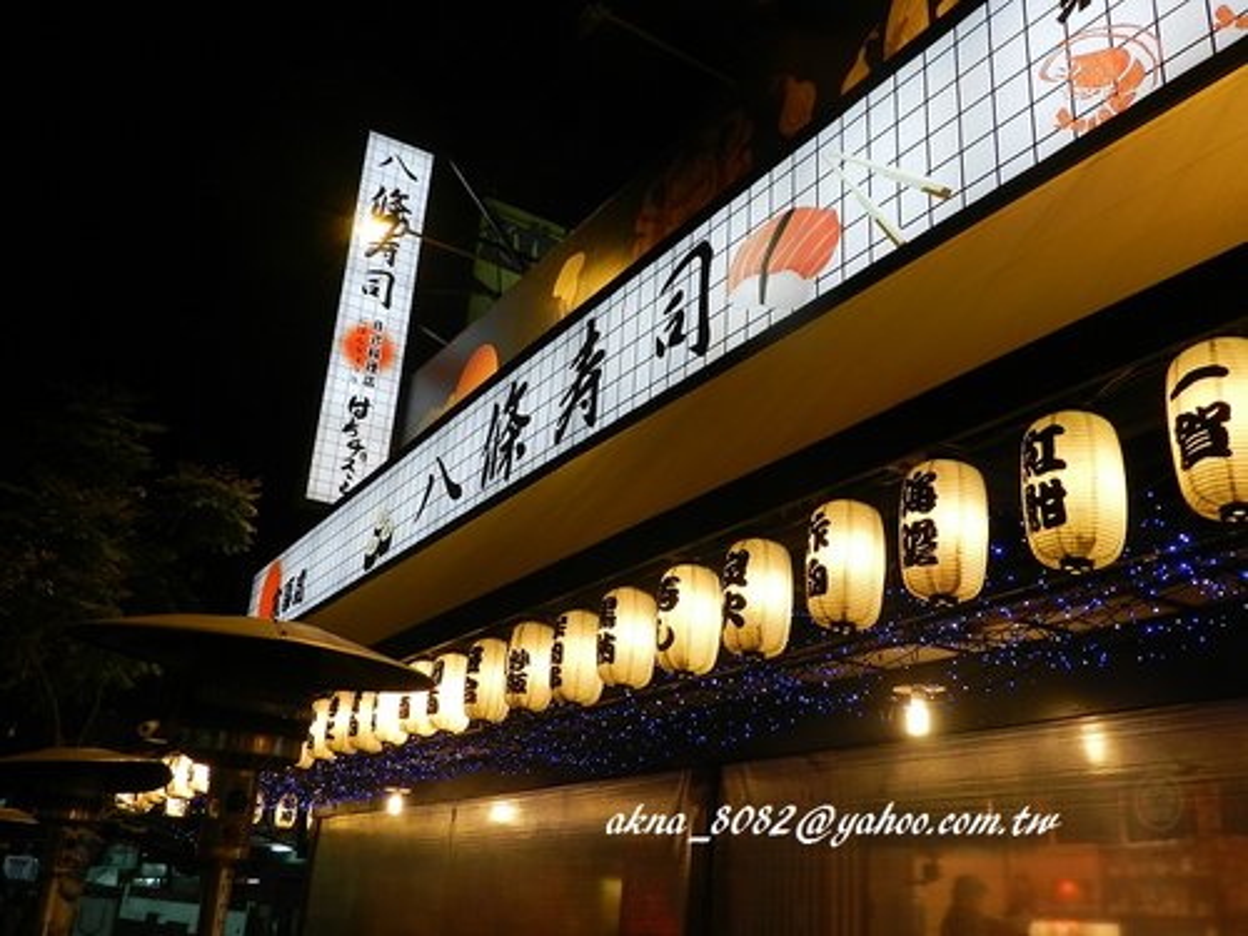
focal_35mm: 32
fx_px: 1154
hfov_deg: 56.8
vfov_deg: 44.2
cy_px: 468
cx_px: 624
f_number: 3.7
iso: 180
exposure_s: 1/30
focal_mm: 5.6
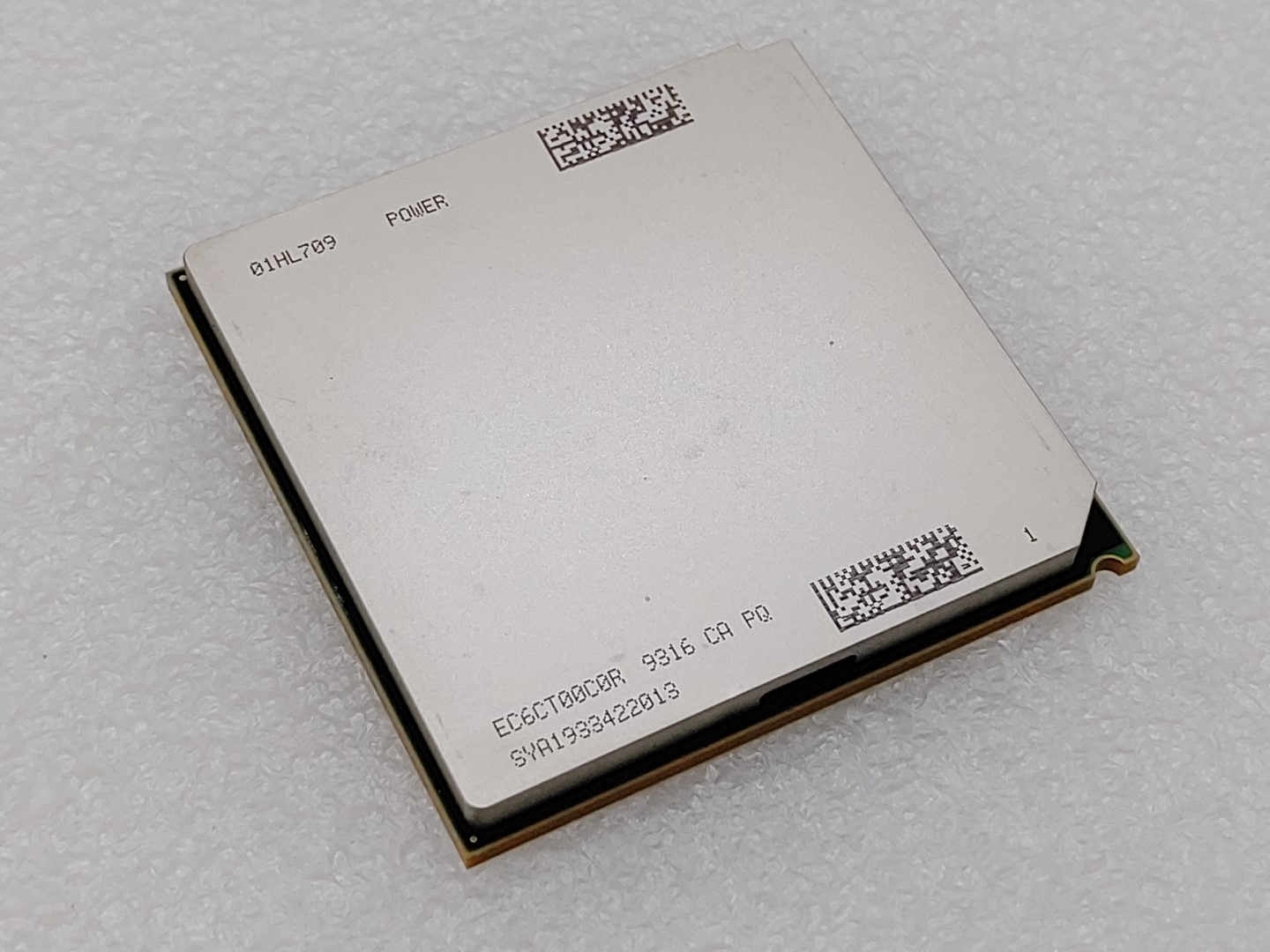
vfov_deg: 21.9
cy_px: 476
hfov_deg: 29.0
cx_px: 635
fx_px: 2458
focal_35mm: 67
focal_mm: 4.36
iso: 50
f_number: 1.8
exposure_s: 1/246
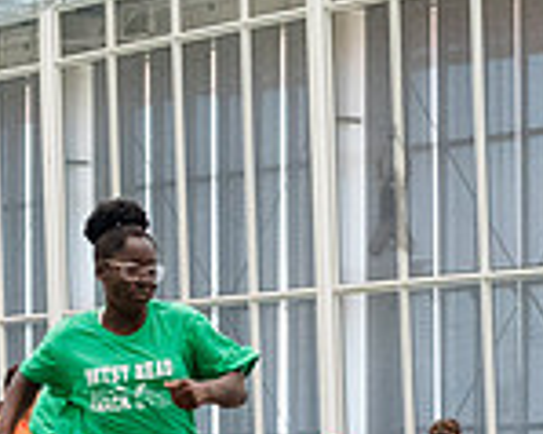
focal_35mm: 253
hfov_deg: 7.6
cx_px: 33
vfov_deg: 6.1
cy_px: 465
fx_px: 4063
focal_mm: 50
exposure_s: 1/1000
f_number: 3.5
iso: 6400
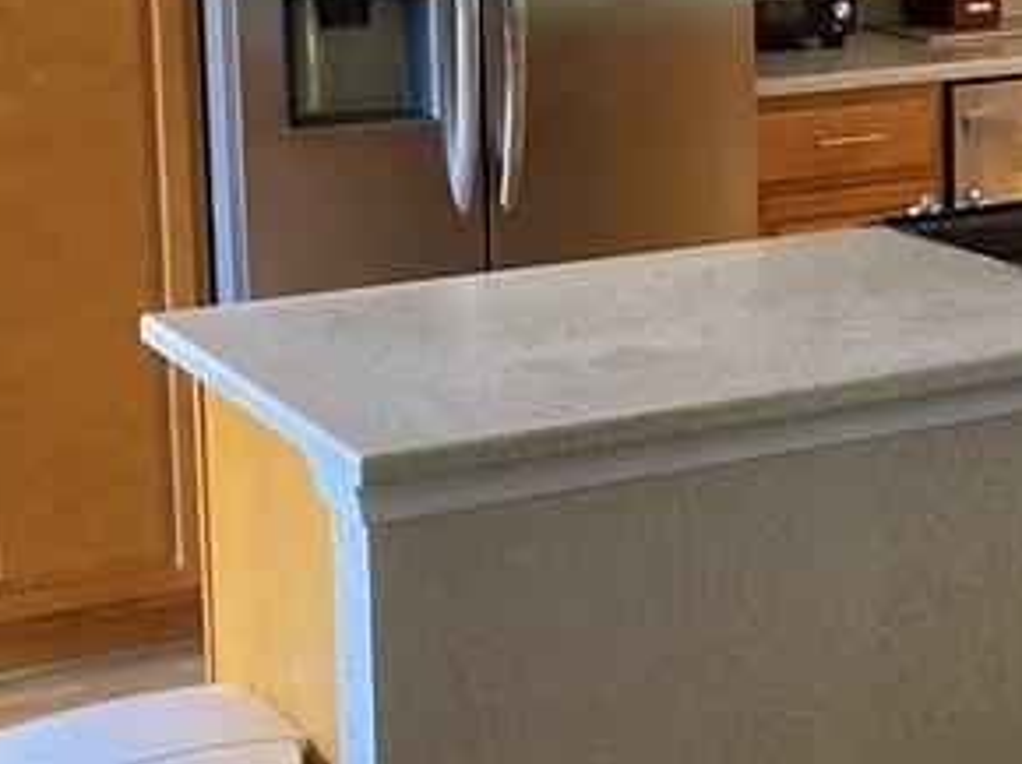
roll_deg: -1.0
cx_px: 1519
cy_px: 7
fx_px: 2920
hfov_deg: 17.8
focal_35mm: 99
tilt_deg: -6.2
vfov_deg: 14.7
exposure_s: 1/60
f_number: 1.8
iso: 320
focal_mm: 3.99
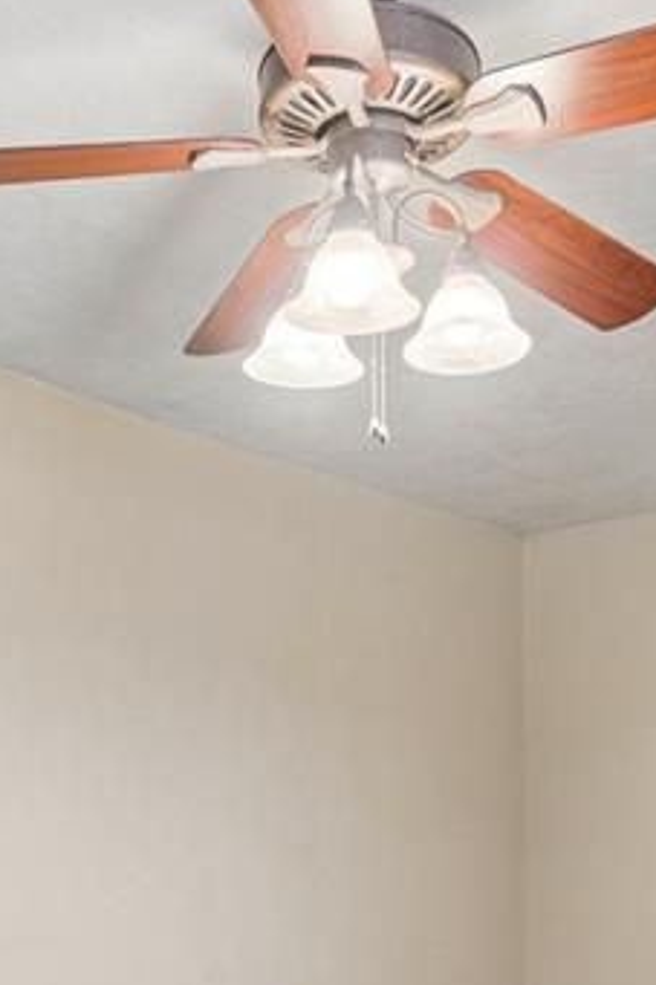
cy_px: 858
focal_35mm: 45
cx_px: 264
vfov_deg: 40.8
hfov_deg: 29.8
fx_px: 1231
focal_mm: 10
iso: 200
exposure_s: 1/10
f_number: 6.3
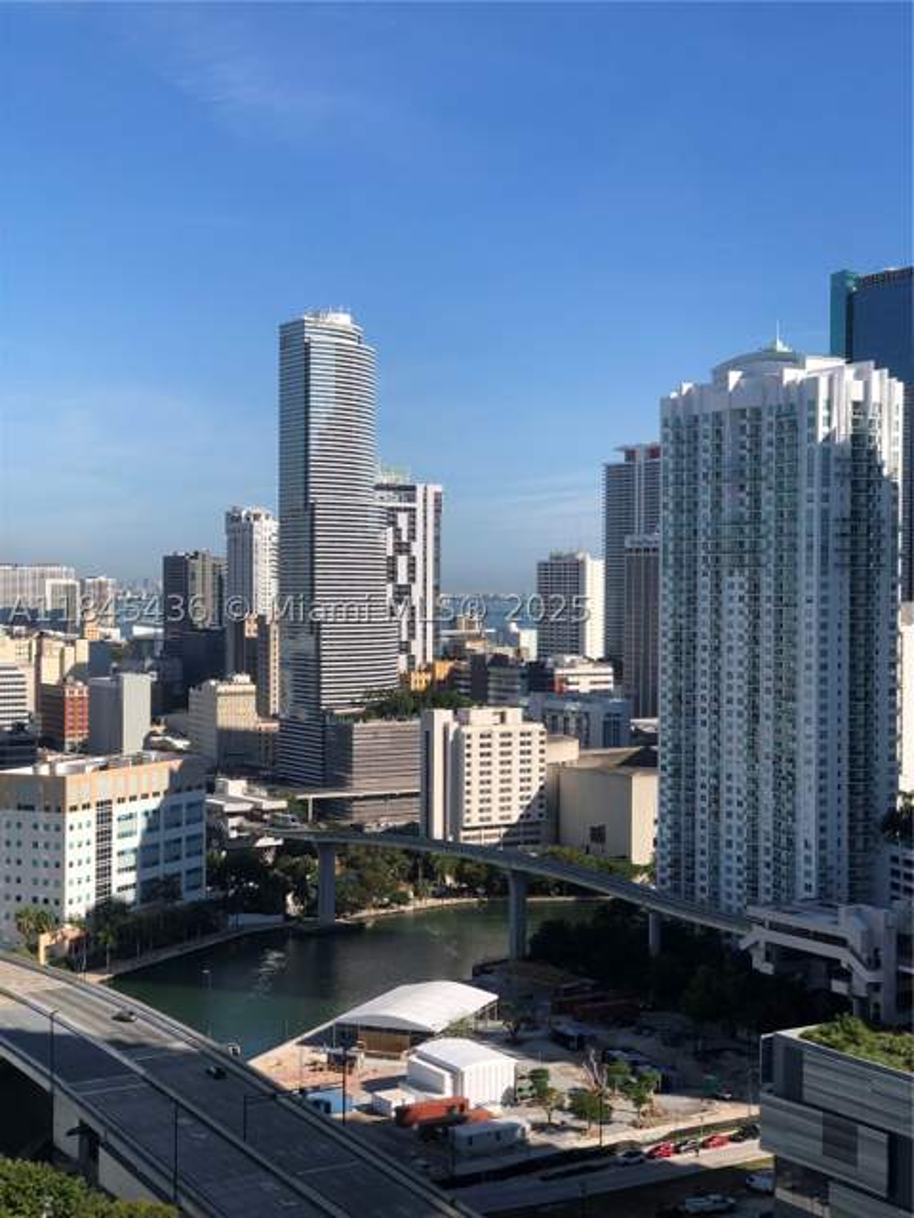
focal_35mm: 52
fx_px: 1831
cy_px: 609
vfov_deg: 36.8
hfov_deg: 28.0
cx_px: 457
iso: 16
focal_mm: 6
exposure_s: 1/1312
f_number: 2.4
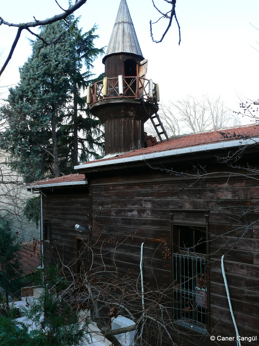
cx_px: 132
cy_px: 171
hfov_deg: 39.7
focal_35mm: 36
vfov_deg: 51.3
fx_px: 359
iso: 100
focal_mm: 7.4
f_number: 6.3
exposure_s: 1/60
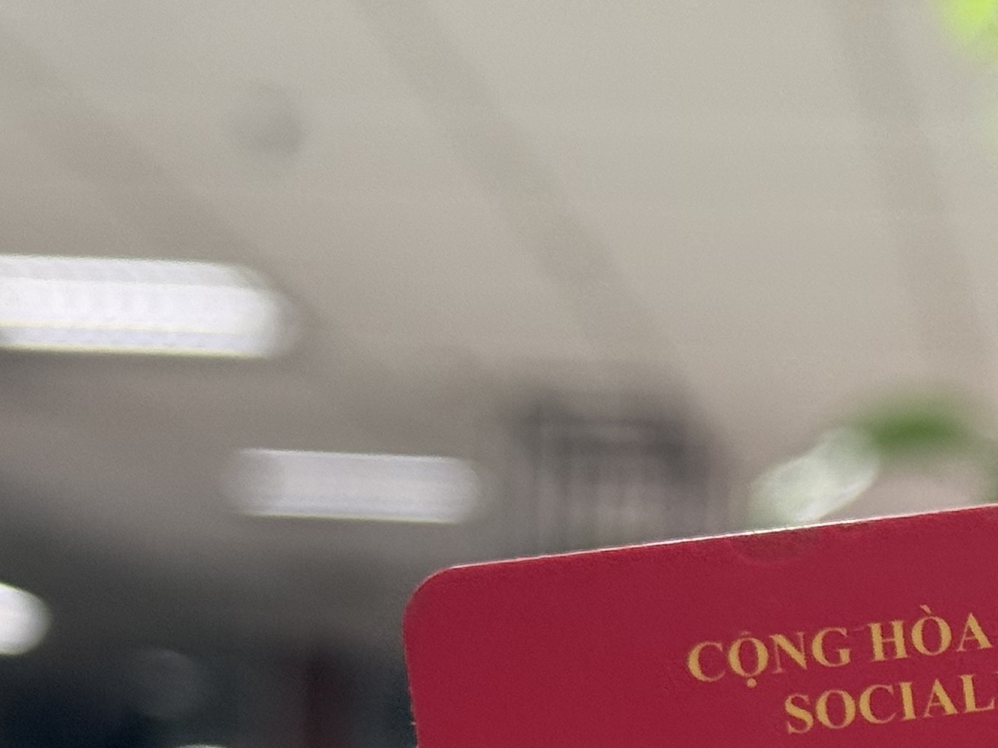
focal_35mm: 146
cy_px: 993
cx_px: 1280
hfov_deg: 13.1
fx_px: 4209
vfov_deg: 9.9
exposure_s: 1/50
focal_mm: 6.76
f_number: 1.78
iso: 160
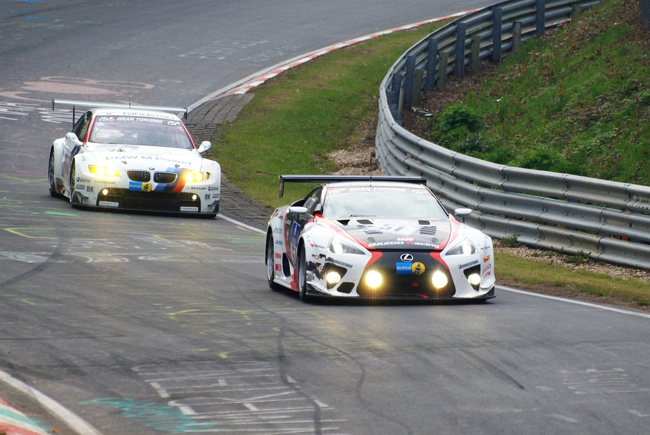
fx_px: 6235
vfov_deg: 4.0
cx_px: 325
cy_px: 218
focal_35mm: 345
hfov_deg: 6.0
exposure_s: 1/640
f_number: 6.3
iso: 400
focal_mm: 230
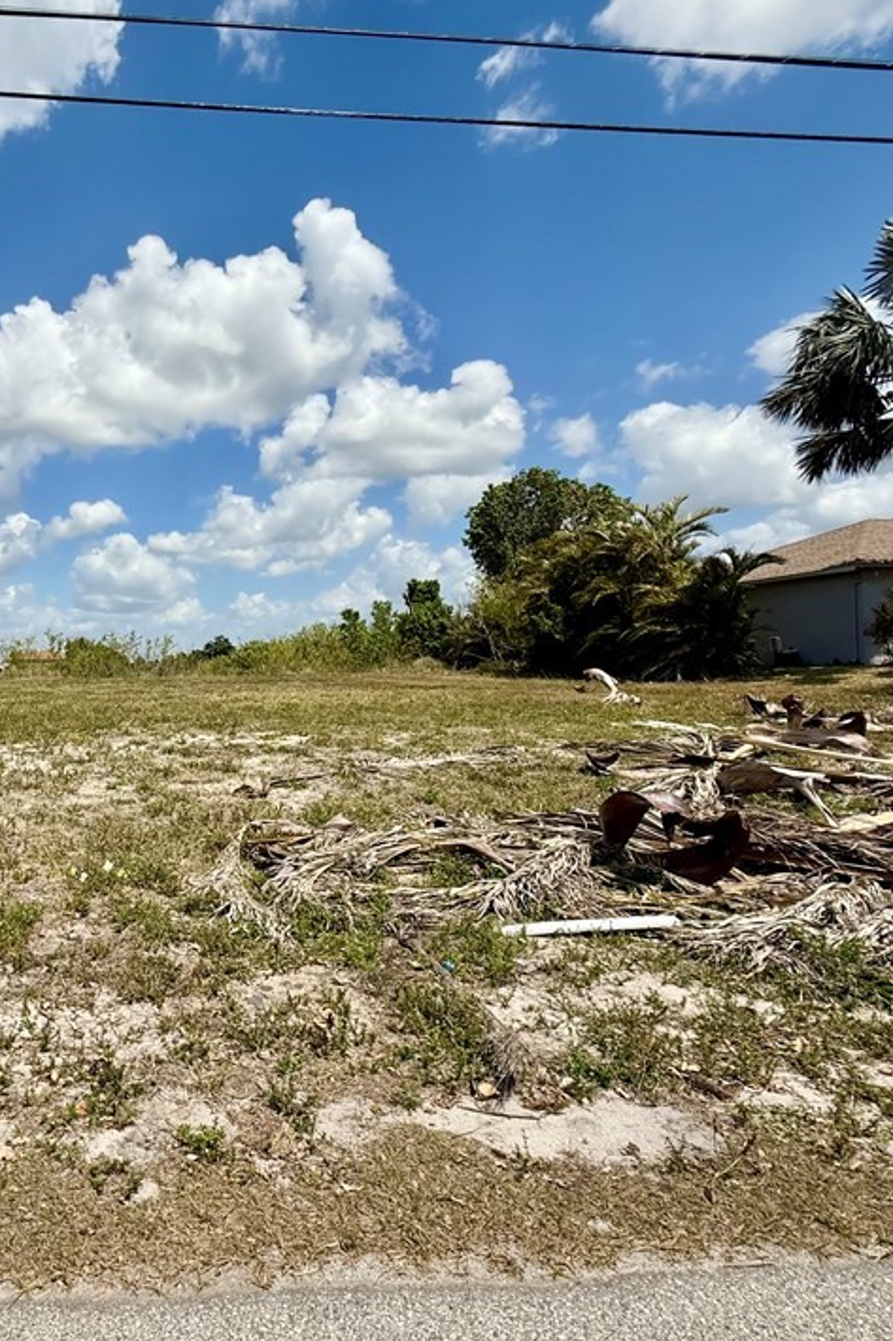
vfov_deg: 81.2
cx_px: 166
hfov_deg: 54.9
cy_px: 646
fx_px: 782
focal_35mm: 21
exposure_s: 1/4425
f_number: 2.2
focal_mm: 2.22
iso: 50
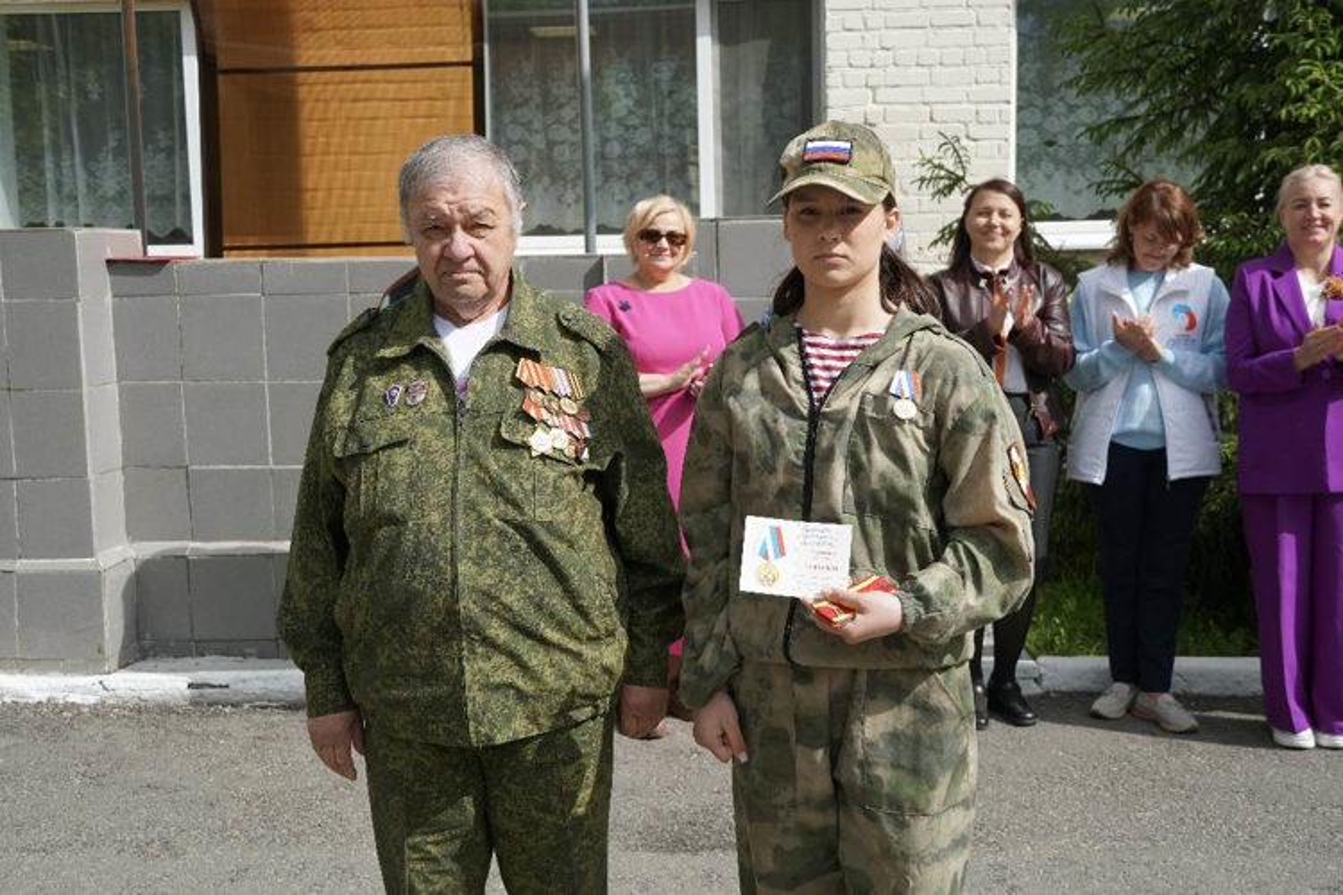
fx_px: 1623
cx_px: 672
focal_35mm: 44
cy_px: 448
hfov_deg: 45.0
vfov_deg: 30.8
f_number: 4.5
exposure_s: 1/500
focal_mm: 29
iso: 100
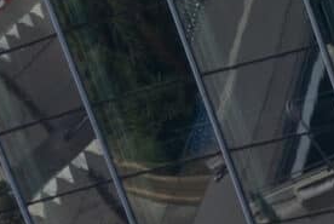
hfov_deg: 6.1
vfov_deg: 4.1
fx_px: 3104
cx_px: 418
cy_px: 413
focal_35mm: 334
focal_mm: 40
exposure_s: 1/125
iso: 100
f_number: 9.5
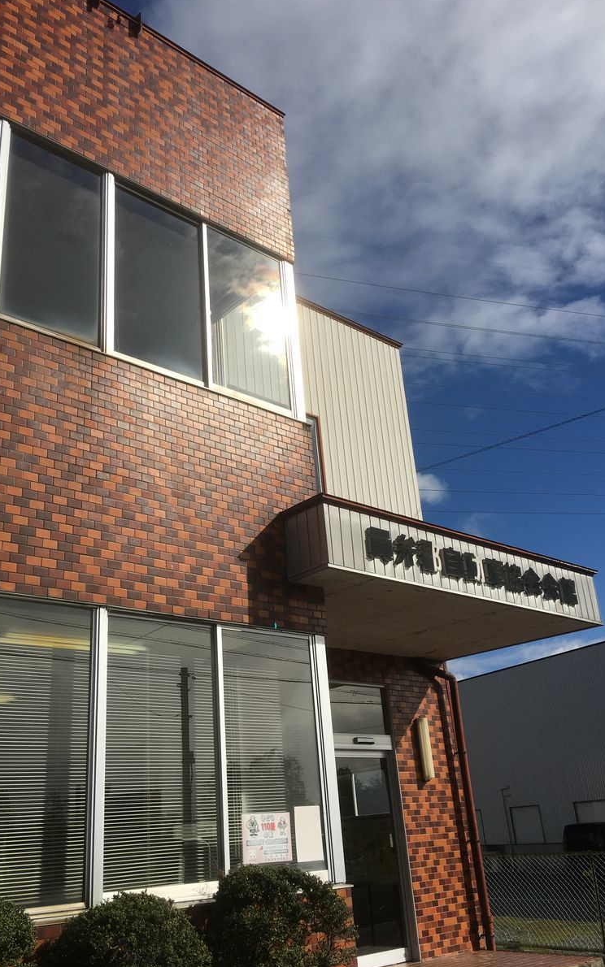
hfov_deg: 40.6
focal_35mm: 31
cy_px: 482
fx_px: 818
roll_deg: +3.7
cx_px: 277
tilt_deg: +22.7
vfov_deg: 61.2
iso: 25
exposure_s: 1/4049
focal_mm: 4.15
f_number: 2.2
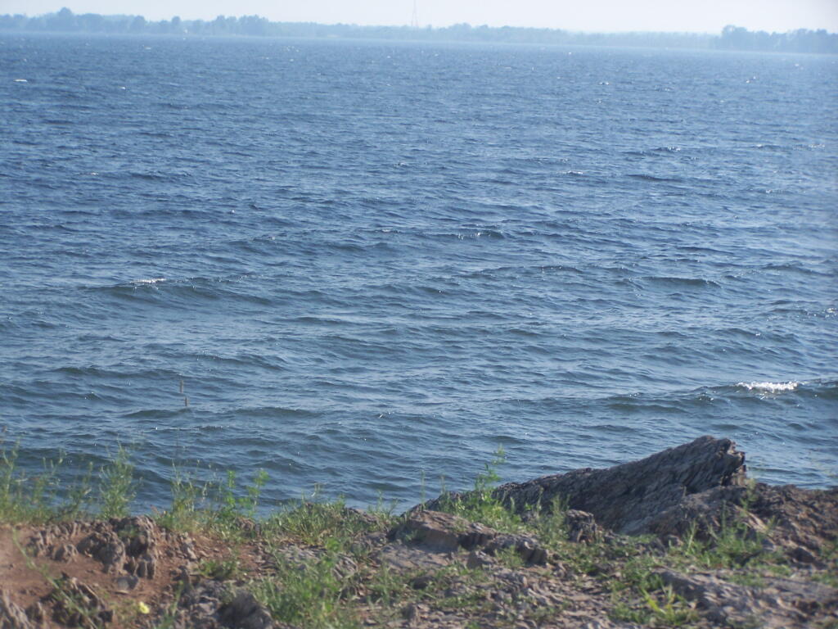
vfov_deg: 12.7
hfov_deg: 16.8
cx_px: 419
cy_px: 314
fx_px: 2832
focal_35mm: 117
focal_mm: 19.4
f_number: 3.2
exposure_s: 1/1000
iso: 80
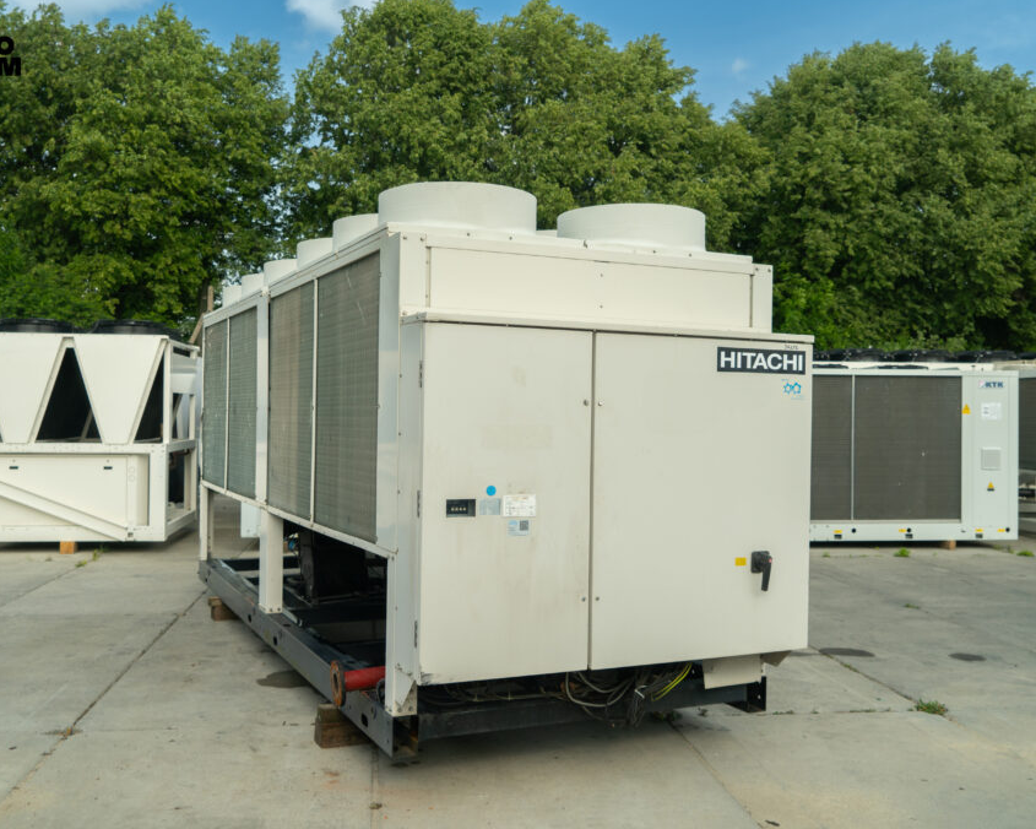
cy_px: 414
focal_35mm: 33
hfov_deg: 54.2
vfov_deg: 44.5
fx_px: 1012
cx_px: 487
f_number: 5
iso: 200
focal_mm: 29
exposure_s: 1/500
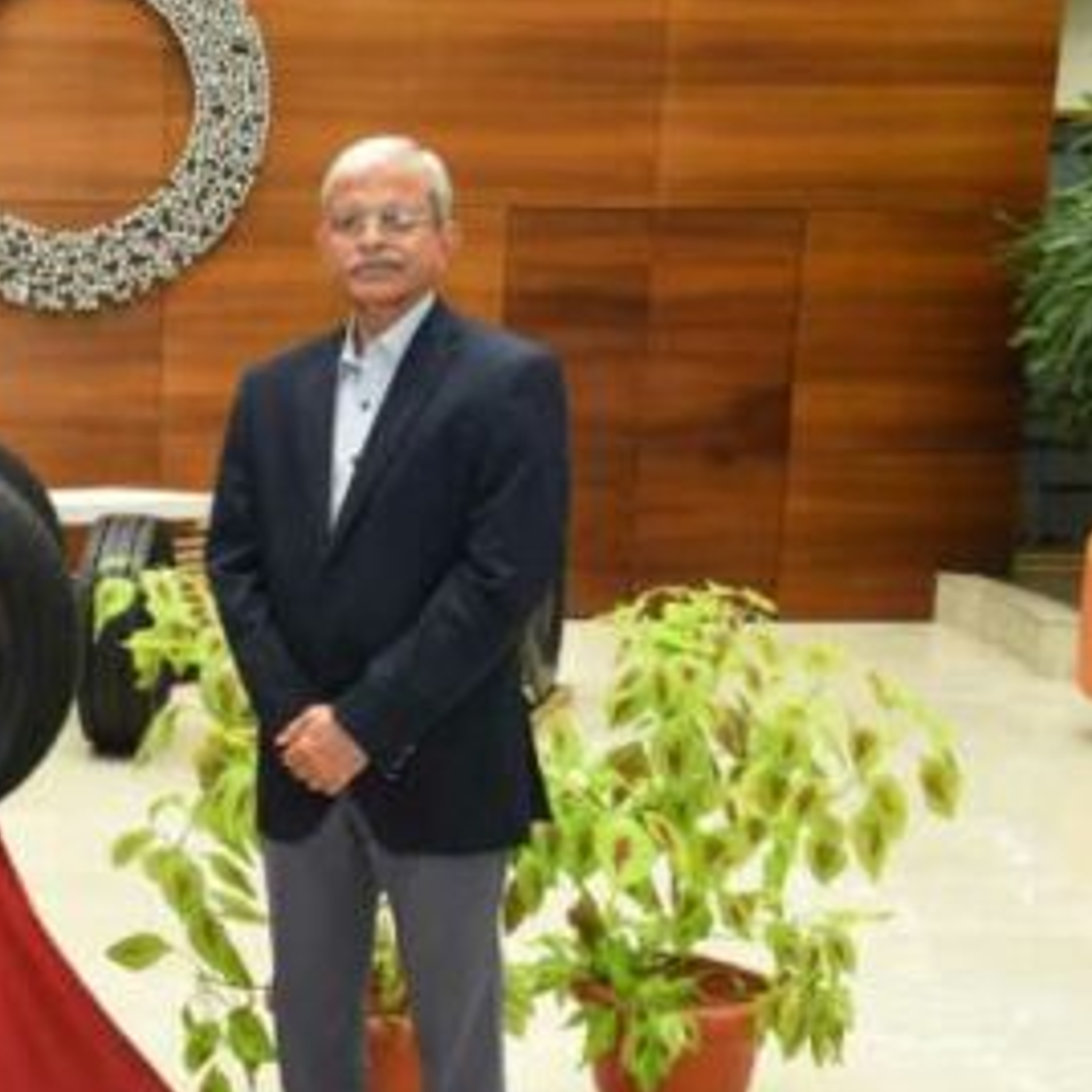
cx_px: -118
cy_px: 611
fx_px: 2034
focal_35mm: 57
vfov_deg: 30.0
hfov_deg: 27.4
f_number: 5.6
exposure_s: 1/125
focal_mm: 30
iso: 1000
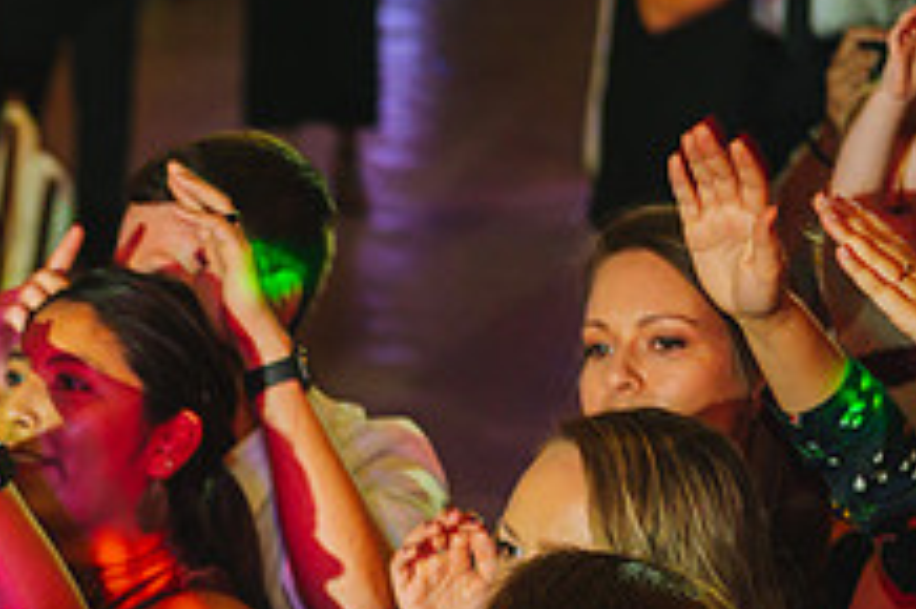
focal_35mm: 186
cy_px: 777
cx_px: -252
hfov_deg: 10.8
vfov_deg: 7.3
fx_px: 4729
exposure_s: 1/125
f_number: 2.8
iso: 2000
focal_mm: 70
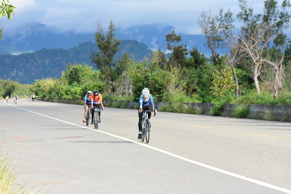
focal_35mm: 140
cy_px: 97
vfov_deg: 9.8
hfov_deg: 14.6
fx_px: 1132
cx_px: 146
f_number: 18
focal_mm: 140
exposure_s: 1/4000
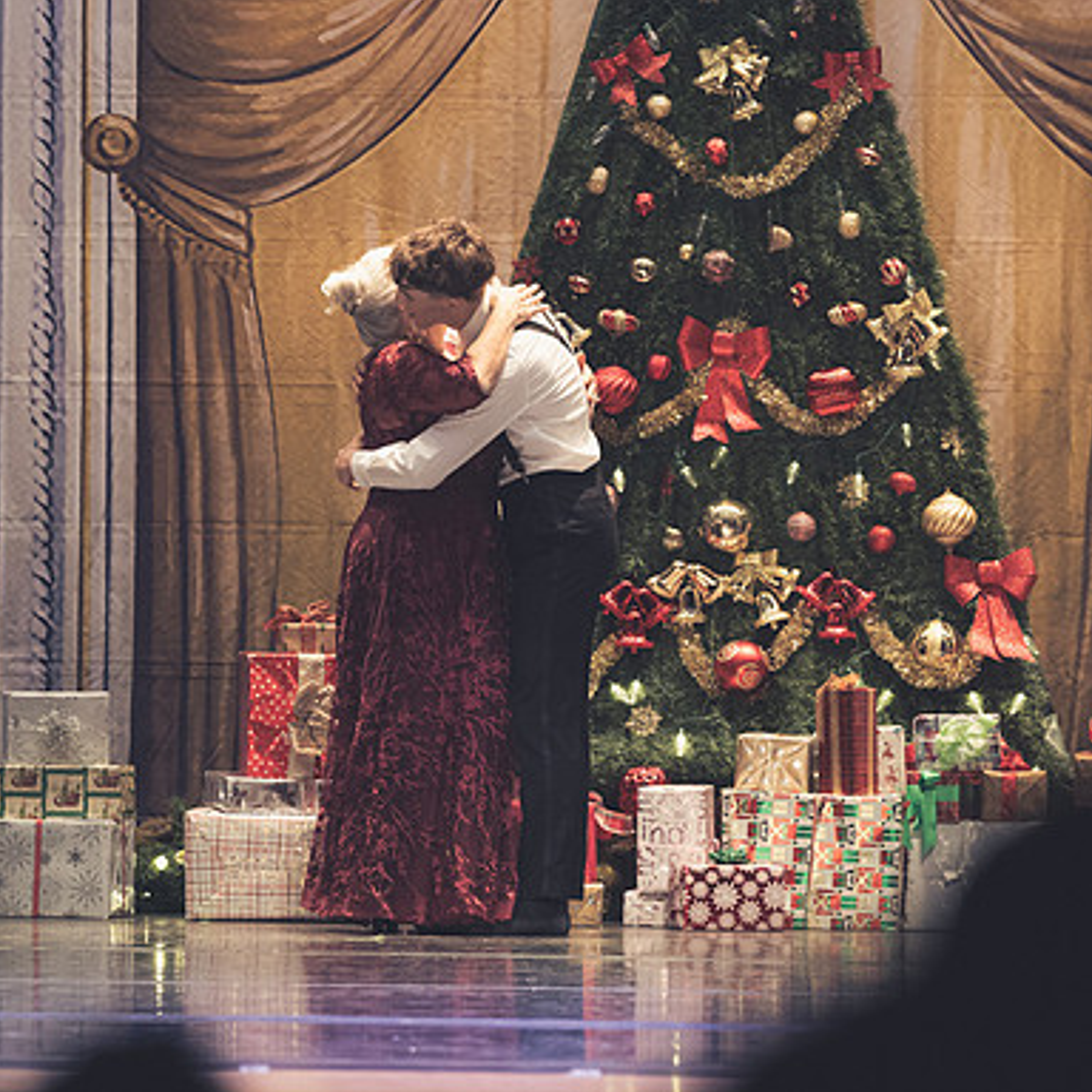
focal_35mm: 385
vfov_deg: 4.6
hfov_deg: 4.6
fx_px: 13741
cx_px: 563
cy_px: 546
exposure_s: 1/320
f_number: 2.8
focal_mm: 200
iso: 1800
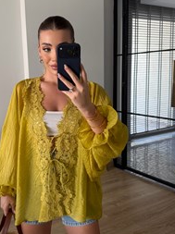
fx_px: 257
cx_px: 61
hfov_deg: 37.3
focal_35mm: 38
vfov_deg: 49.0
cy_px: 117
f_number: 1.78
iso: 200
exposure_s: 1/121
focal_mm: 6.76
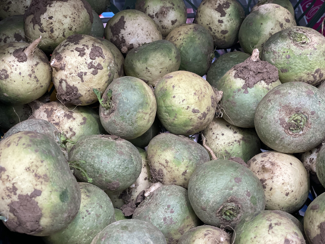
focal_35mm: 52
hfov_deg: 36.8
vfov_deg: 28.0
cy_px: 122
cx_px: 162
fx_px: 488
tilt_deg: -32.1
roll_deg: -2.8
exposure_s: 1/100
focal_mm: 6
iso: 200
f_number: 2
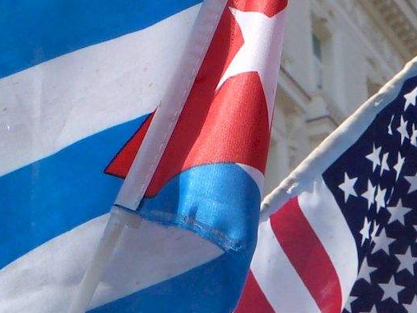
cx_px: 190
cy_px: 226
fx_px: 1734
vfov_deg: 10.3
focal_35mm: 144
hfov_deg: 13.7
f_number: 8
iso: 500
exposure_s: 1/1000
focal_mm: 11.8
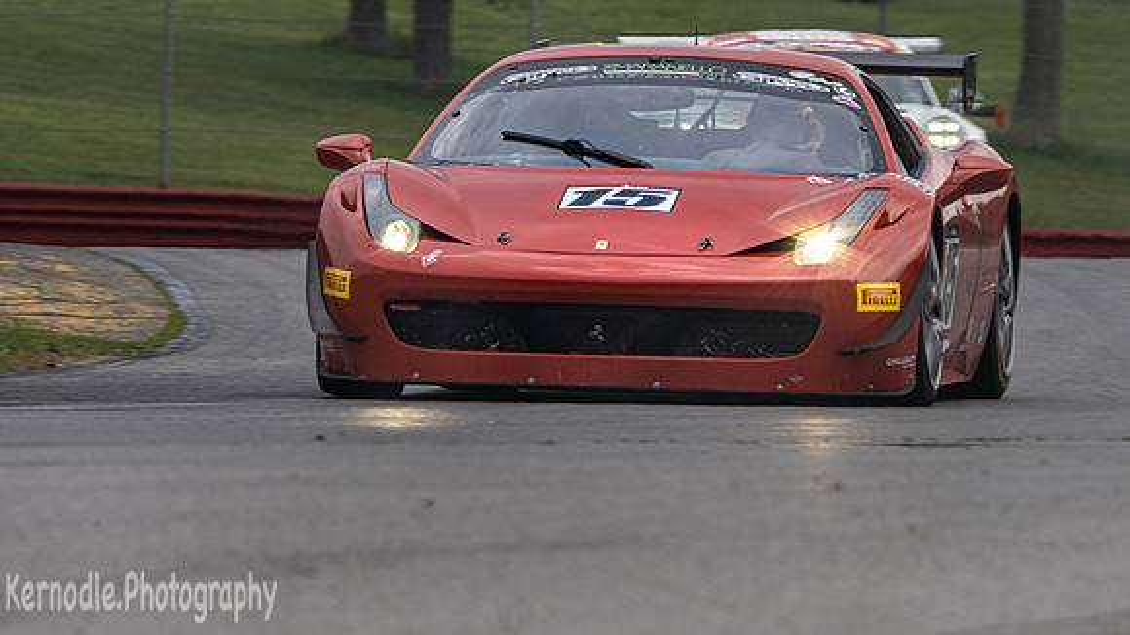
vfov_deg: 1.8
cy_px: 202
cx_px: 597
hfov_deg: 3.1
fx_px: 20734
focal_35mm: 692
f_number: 9
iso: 320
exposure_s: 1/200
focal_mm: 300
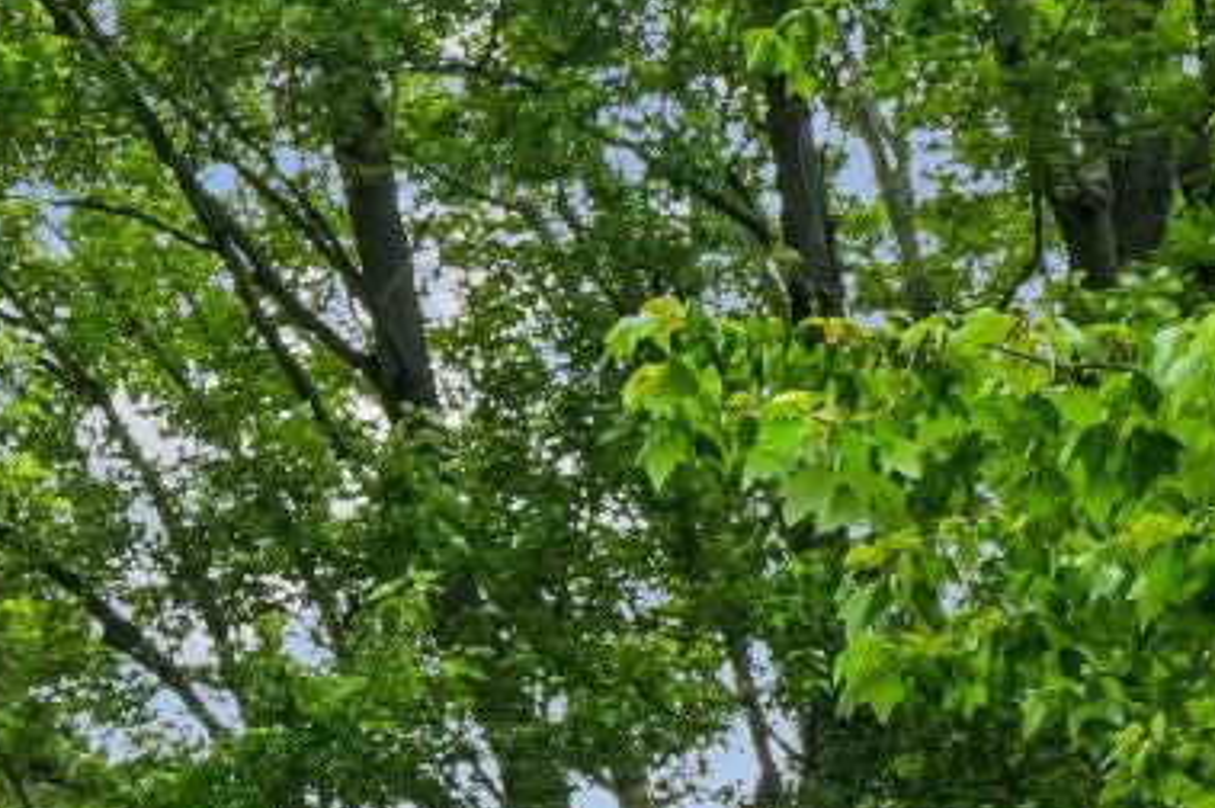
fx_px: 6946
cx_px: -2882
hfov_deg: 8.0
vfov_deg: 6.4
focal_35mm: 206
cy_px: 1780
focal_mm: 26
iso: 400
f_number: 11
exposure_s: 1/30
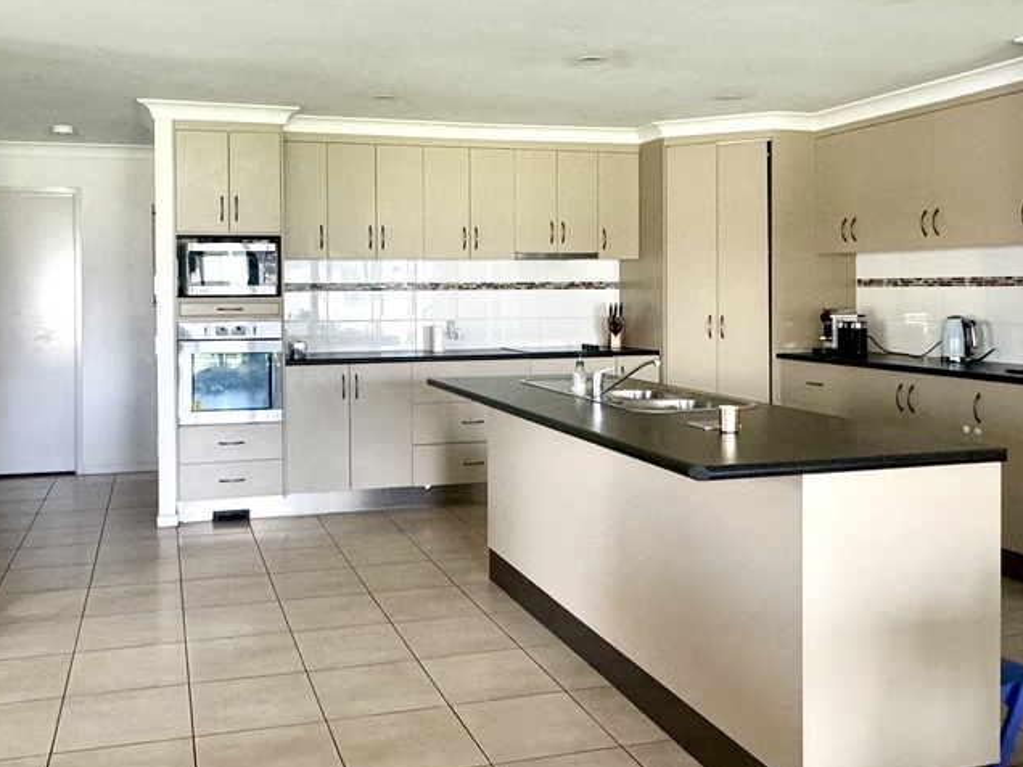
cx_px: 417
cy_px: 306
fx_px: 975
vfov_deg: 42.7
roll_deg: +0.7
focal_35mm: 33
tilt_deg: -0.2
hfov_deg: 55.0
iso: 250
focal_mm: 2.22
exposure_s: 1/100
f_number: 2.2
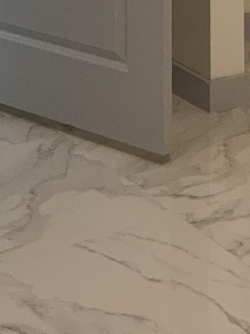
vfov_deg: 12.9
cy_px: -319
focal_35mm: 134
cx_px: 141
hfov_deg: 11.1
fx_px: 1291
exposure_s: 1/60
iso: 80
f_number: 1.8
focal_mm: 3
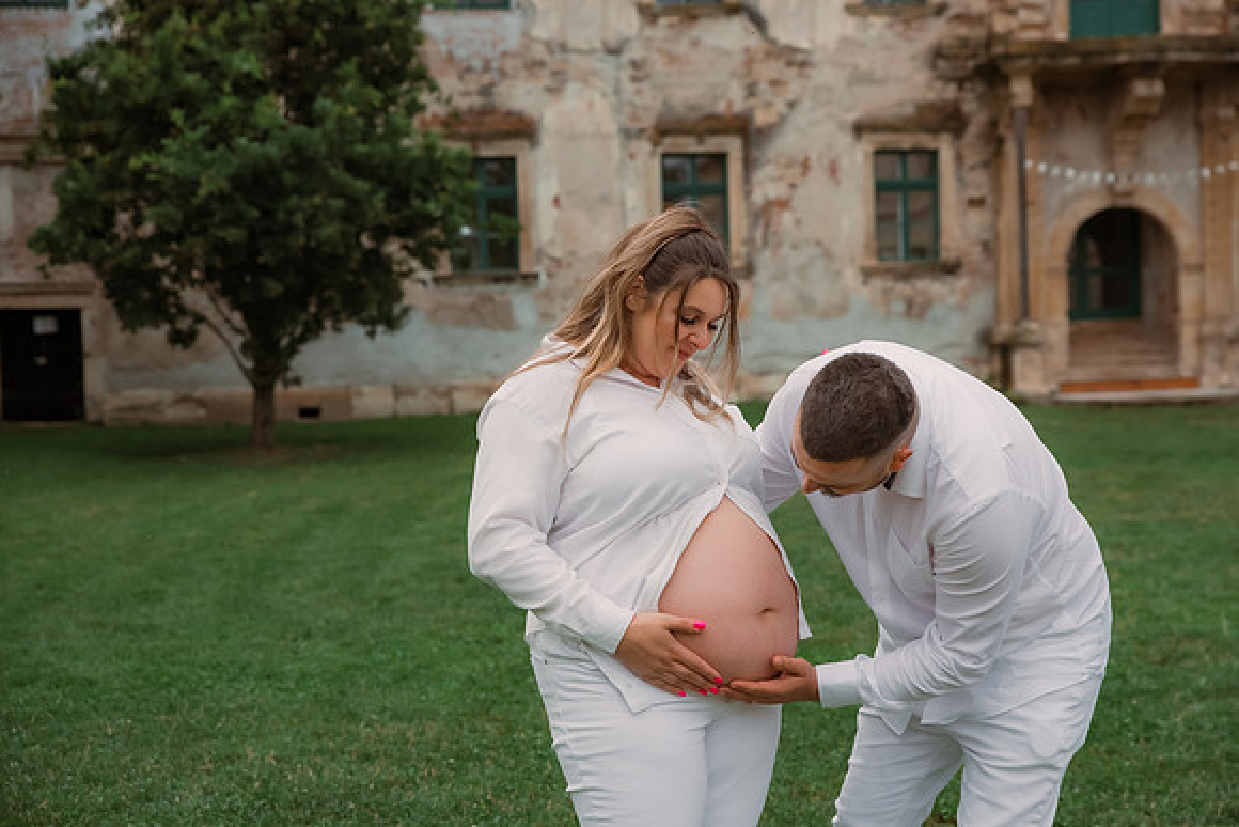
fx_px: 2170
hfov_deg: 31.9
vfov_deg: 21.6
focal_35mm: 63
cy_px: 404
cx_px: 645
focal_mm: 58
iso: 2000
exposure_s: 1/320
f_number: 3.2
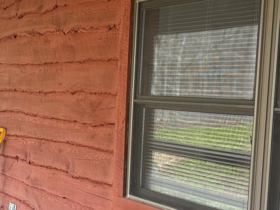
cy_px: 140
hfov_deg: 30.8
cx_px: 83
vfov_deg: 23.6
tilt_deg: -7.1
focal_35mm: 62
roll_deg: -2.9
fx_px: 502
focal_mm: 5.96
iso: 125
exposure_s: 1/60
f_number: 1.6
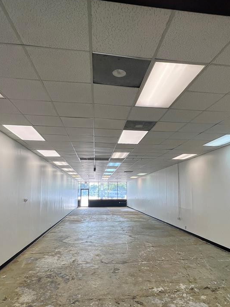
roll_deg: +0.1
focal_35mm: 22
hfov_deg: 60.9
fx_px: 195
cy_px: 172
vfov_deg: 76.1
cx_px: 128
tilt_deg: +8.9
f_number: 1.8
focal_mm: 1.57
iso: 32
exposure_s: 1/120
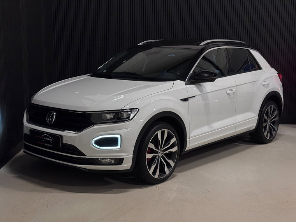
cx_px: 148
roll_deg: -0.5
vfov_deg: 30.3
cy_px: 111
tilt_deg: -8.0
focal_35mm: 48
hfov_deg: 39.7
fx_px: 410
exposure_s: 1/33
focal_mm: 6.76
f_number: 1.78
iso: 200
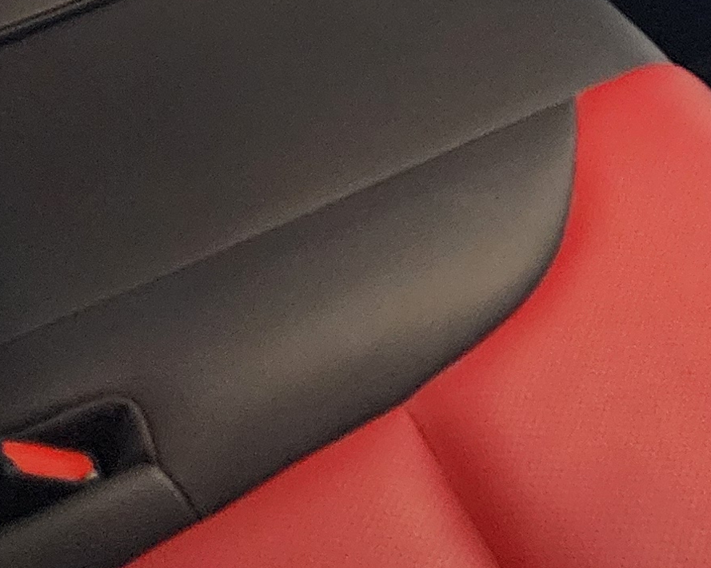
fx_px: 2125
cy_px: -538
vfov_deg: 13.3
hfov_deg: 19.0
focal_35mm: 101
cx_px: 426
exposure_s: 1/40
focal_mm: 6.4
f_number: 1.8
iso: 640
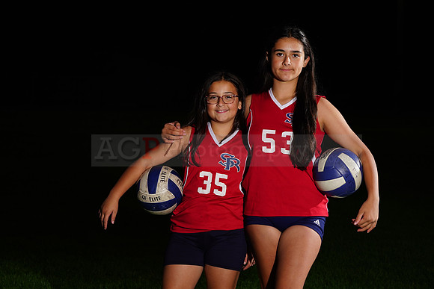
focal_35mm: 116
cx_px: 217
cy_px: 144
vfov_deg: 11.8
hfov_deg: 17.6
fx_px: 1399
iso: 400
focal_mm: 116
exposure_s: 1/125
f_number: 9
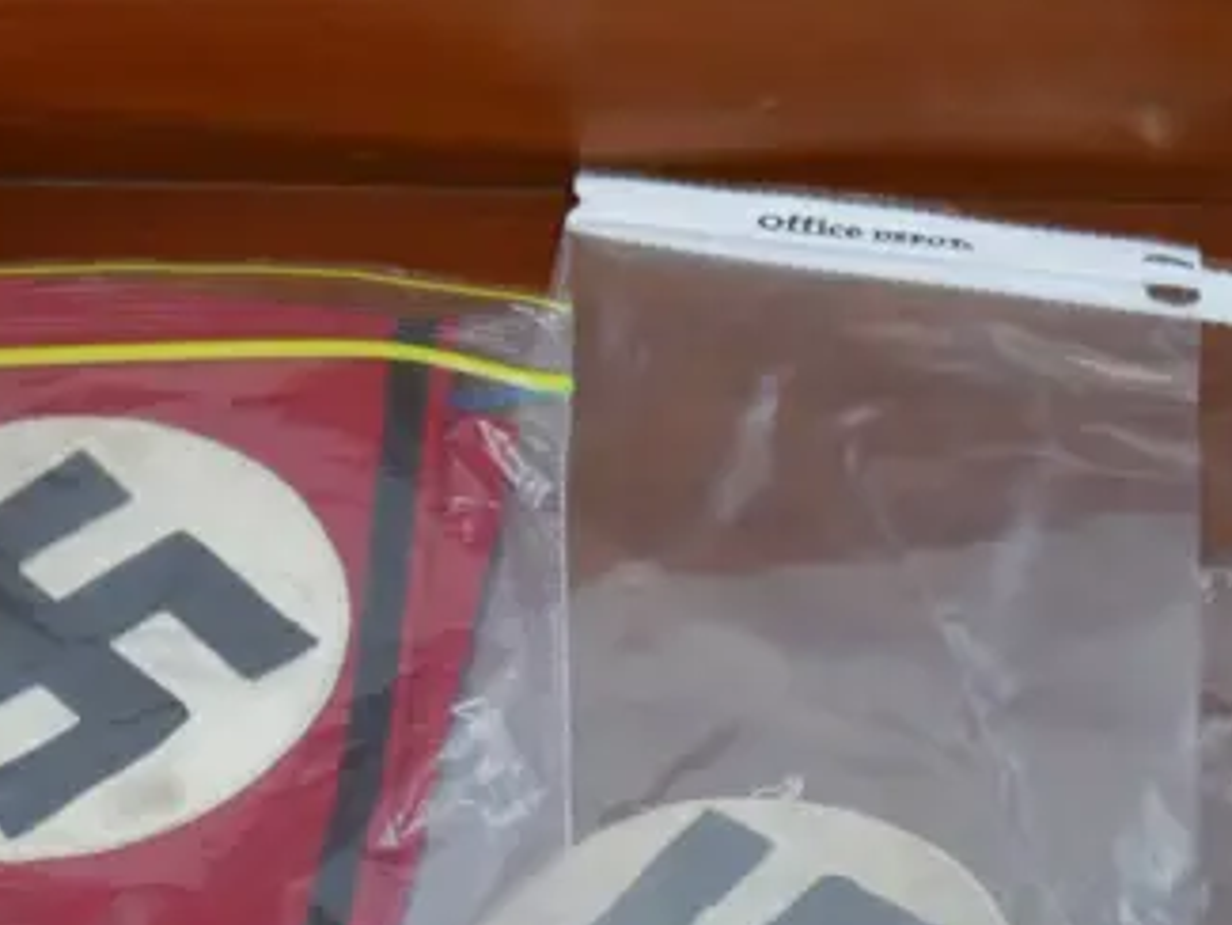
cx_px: 974
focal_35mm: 107
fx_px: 3810
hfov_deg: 18.2
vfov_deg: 13.5
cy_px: 1105
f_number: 4
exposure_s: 1/60
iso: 500
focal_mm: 17
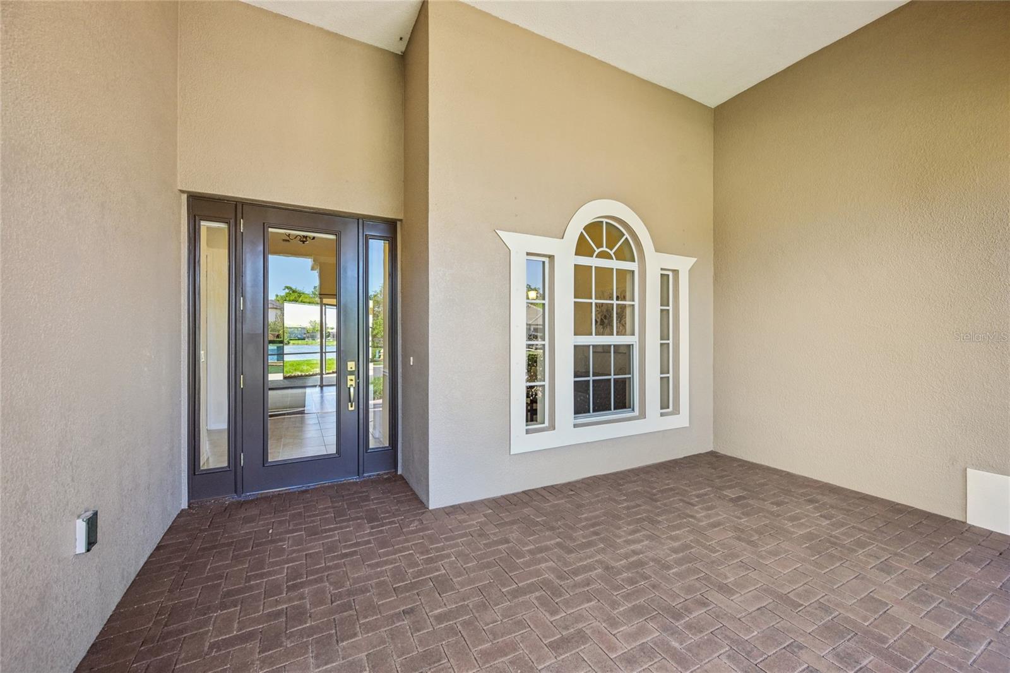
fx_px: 393
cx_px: 505
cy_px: 336
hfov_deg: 104.3
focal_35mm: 14
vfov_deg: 81.2
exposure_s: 1/60
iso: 400
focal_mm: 14
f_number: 8
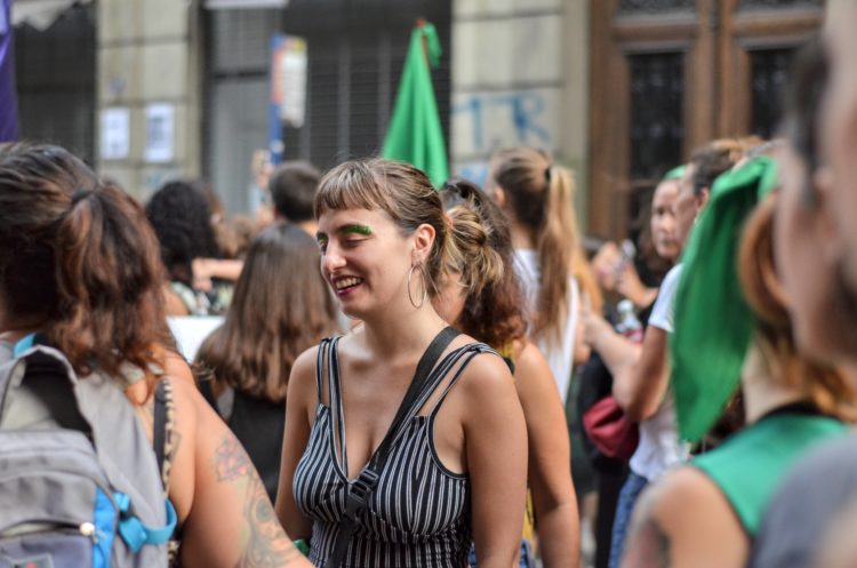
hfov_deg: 27.0
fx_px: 1782
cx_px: 428
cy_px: 284
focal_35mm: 75
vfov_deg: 18.1
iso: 640
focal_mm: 50
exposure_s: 1/200
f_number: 2.2
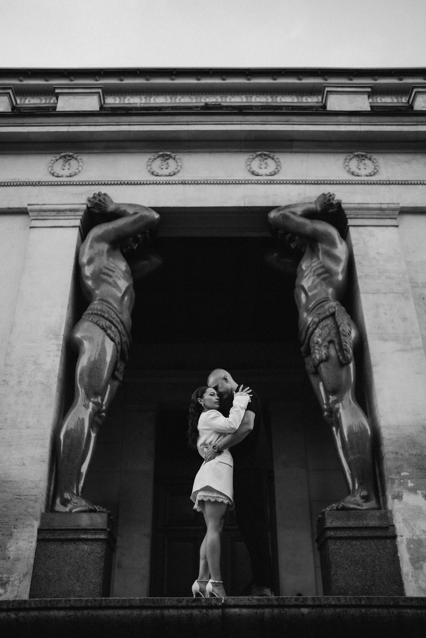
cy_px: 319
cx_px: 213
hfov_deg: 37.9
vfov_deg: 54.4
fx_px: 621
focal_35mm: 35
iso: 100
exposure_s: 1/250
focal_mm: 35
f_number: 1.2
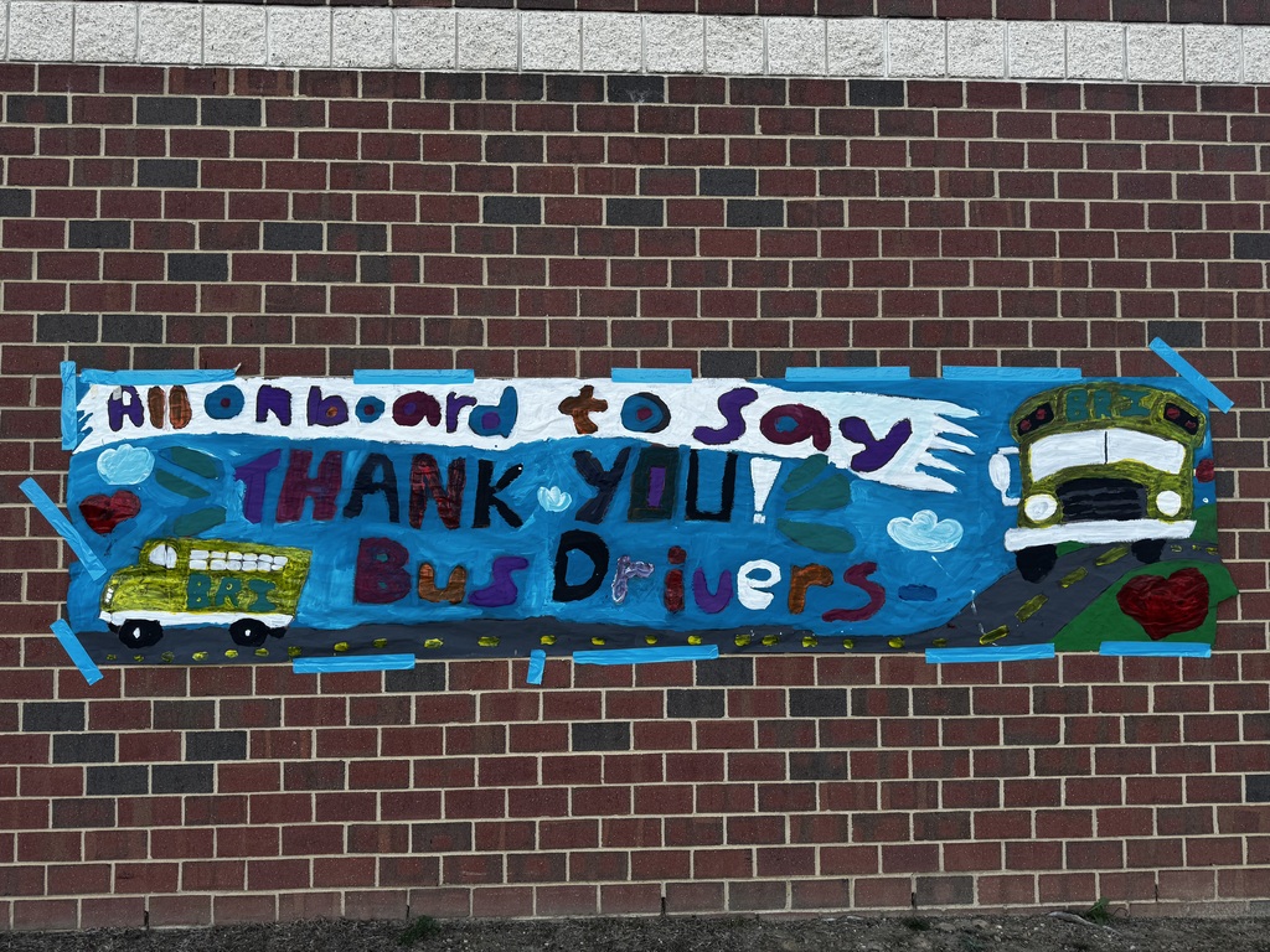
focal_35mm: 24
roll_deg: +0.5
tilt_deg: +1.0
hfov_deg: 71.6
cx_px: 635
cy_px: 476
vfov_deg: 56.8
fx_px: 881
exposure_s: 1/249
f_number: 1.78
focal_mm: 6.76
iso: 64
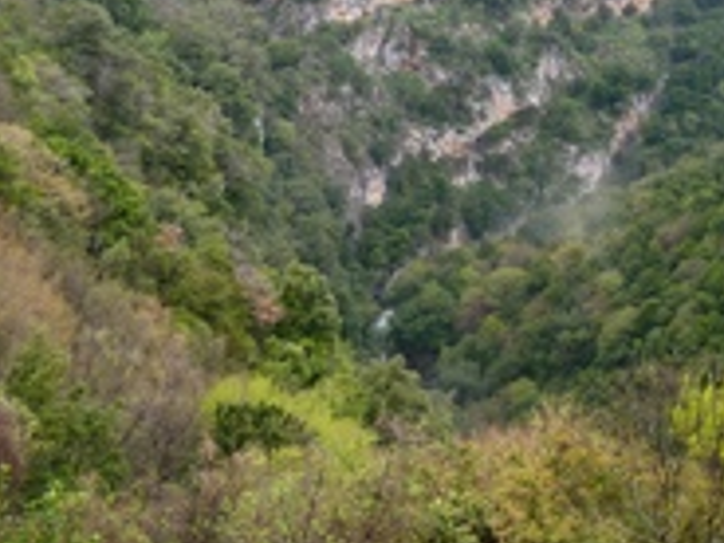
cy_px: -24
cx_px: 783
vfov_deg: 19.2
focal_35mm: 74
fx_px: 1548
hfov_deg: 24.7
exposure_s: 1/60
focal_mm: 6.2
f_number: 3
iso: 80
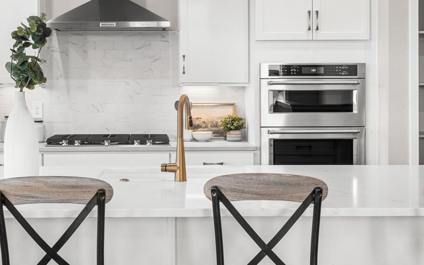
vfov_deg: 22.2
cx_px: 169
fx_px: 670
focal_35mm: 58
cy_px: 81
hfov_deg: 35.0
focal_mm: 35
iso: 400
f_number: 22
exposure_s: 1/1.25
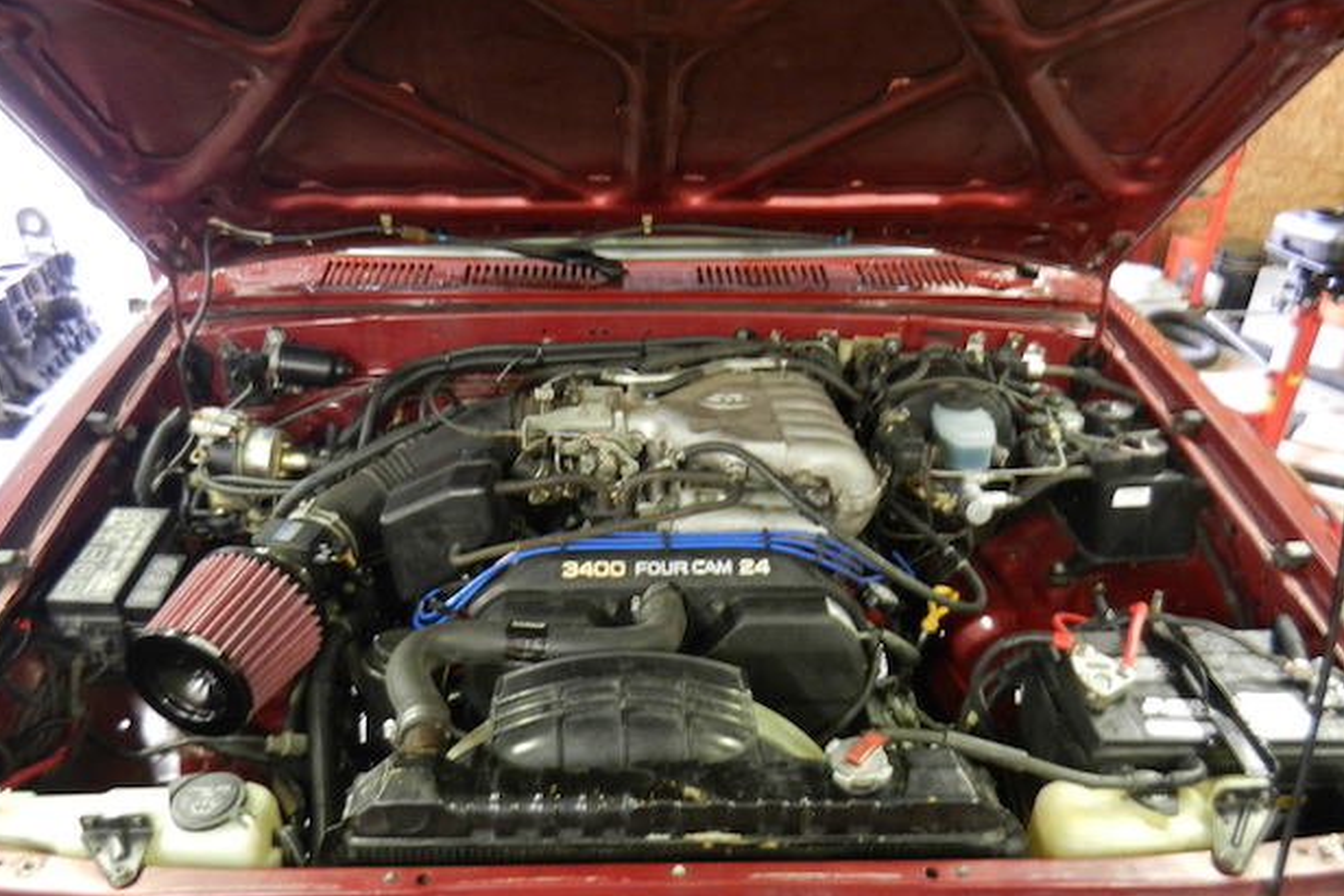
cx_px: 648
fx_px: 1008
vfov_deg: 47.9
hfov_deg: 67.4
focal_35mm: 27
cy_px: 501
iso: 400
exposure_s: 1/4
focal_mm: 4.5
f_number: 3.5
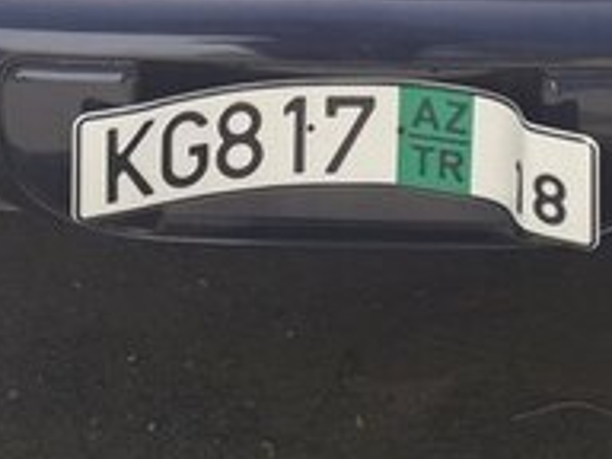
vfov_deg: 14.3
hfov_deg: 21.1
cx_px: 287
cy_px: -327
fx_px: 1644
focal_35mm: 93
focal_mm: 3.6
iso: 40
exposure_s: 1/543
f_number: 1.9
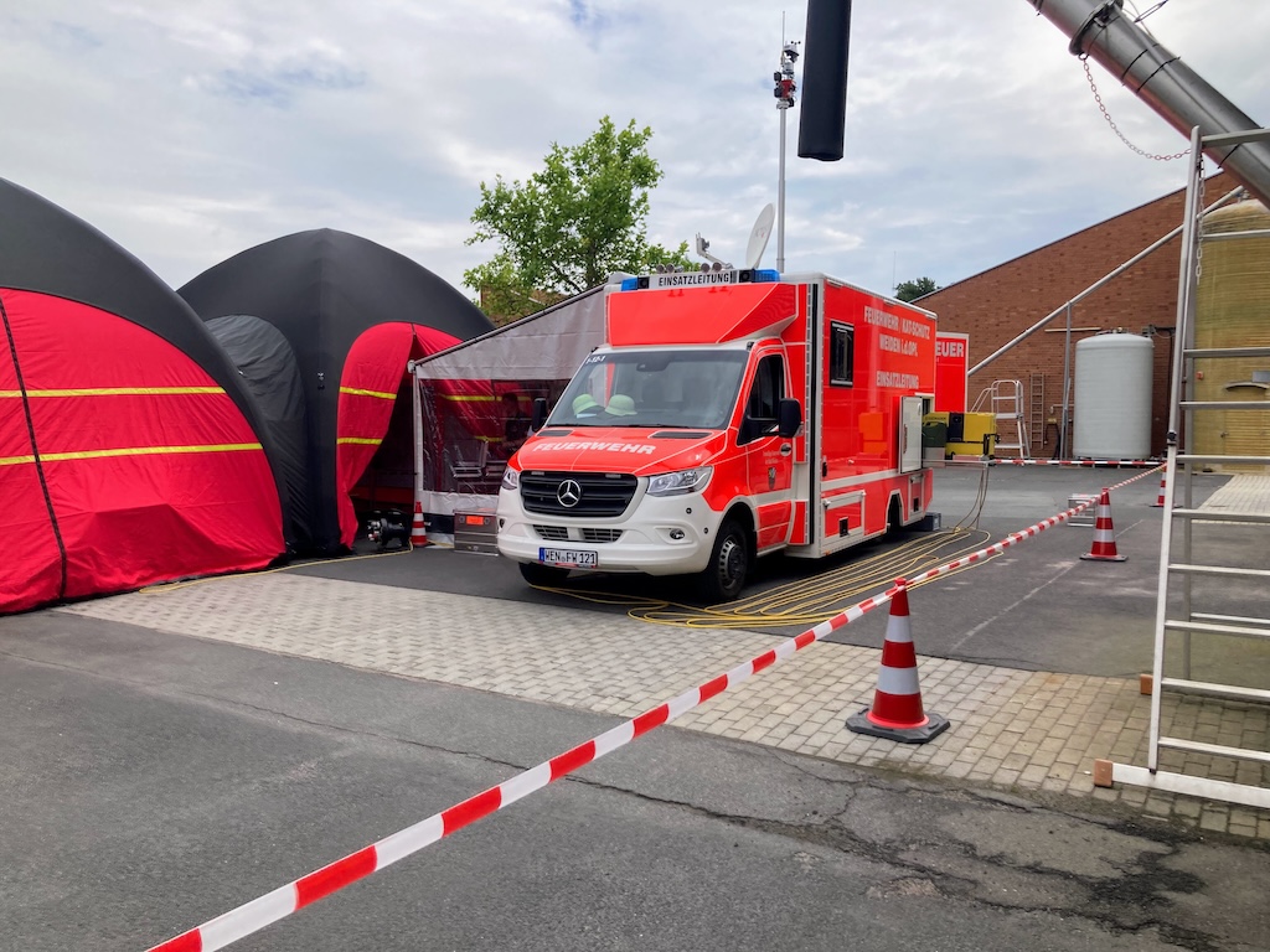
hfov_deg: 63.4
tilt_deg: -3.1
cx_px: 635
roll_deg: -1.0
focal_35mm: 28
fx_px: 1027
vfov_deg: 49.7
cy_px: 476
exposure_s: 1/2315
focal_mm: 3.99
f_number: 1.8
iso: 20
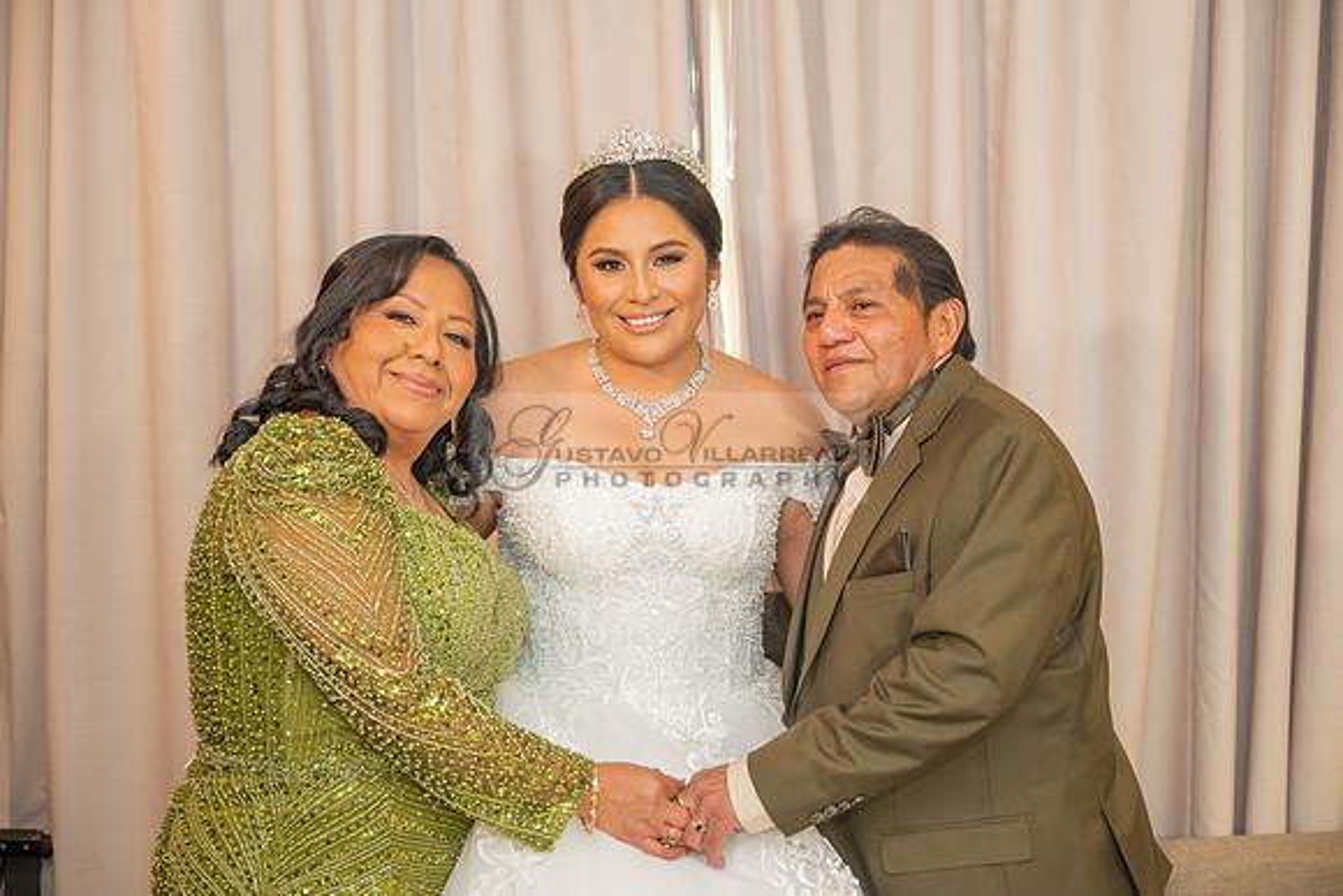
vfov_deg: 27.5
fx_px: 1828
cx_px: 672
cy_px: 448
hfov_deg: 40.3
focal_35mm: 49
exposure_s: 1/160
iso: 800
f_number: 2.8
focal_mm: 49
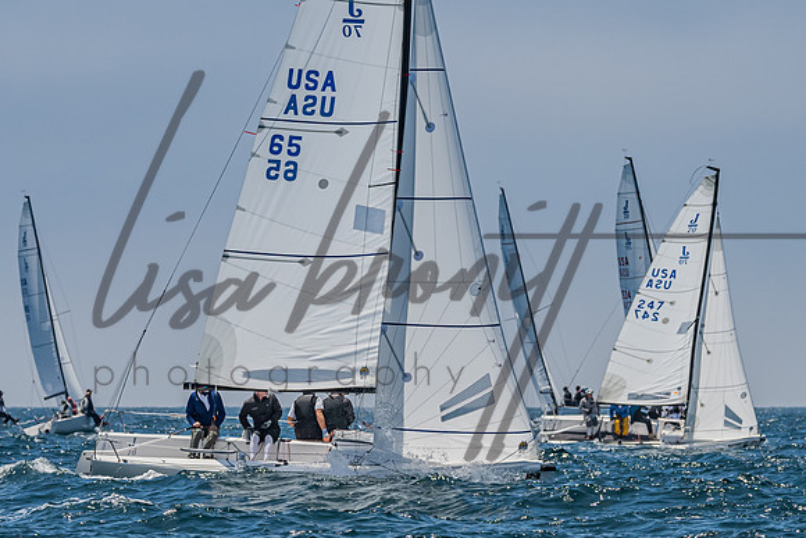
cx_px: 467
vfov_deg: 3.4
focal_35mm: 400
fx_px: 8965
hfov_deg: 5.1
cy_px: 347
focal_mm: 210
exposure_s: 1/3200
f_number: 6.3
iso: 400
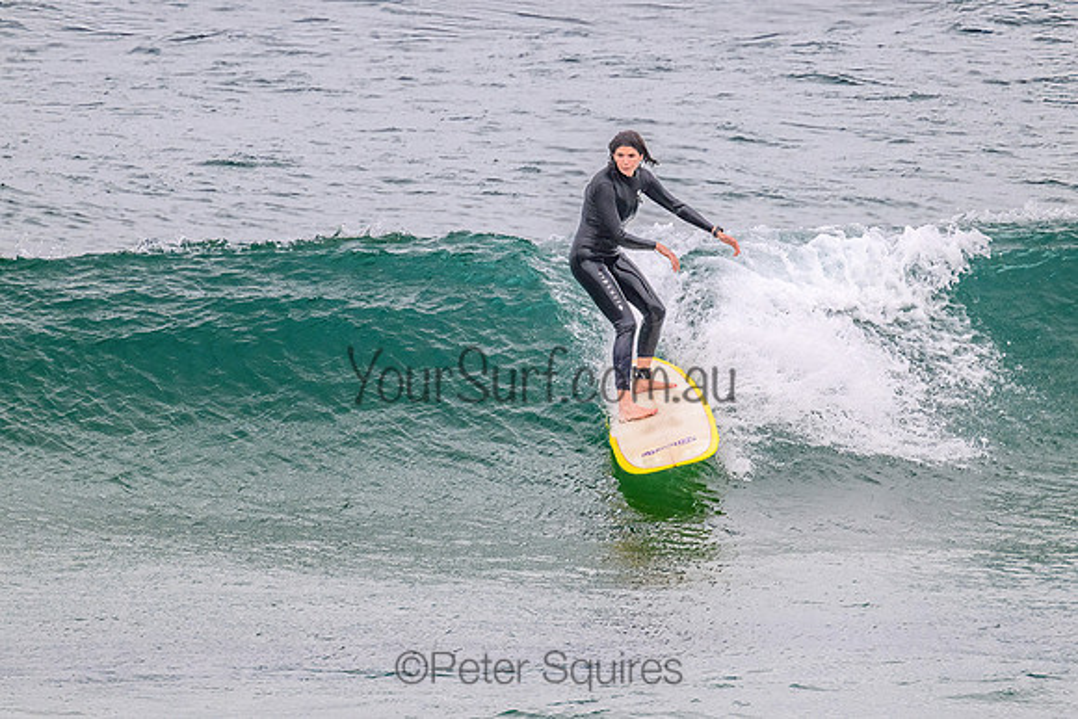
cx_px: 616
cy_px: 366
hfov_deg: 2.2
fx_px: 28377
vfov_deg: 1.5
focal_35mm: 947
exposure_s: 1/2000
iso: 1250
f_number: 11
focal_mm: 800
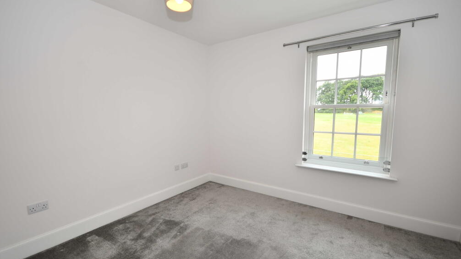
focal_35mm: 16
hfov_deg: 99.4
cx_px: 227
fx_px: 196
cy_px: 132
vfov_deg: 67.1
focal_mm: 10
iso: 200
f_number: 4.5
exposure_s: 1/80
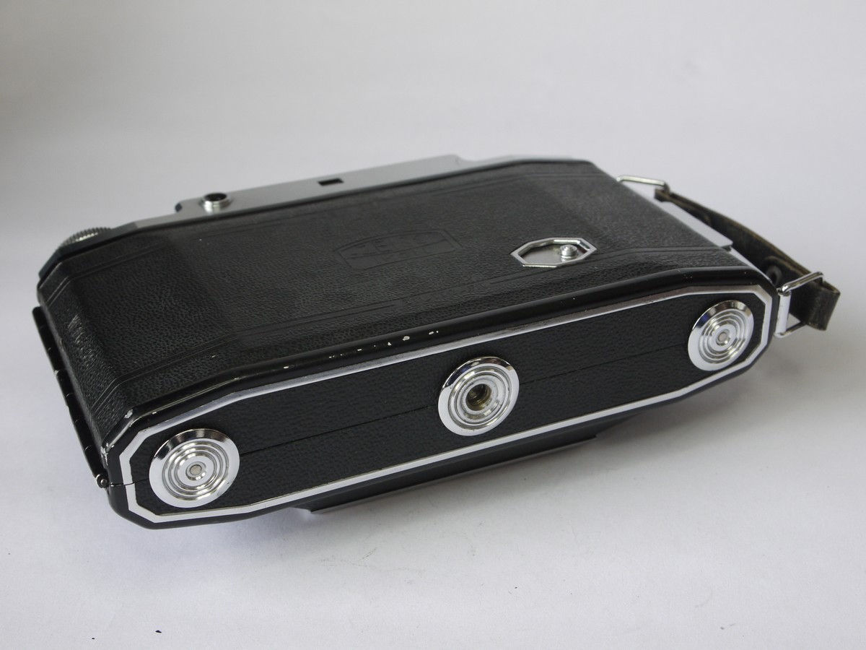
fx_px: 1351
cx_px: 433
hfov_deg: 35.5
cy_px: 325
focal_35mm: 54
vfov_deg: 27.0
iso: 400
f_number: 8
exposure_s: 1/15
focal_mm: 27
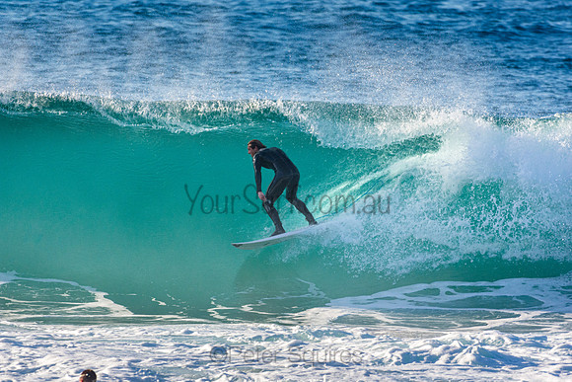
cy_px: 191
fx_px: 11919
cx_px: 286
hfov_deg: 2.7
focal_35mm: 750
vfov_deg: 1.8
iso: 500
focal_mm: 500
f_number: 5.6
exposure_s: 1/2000
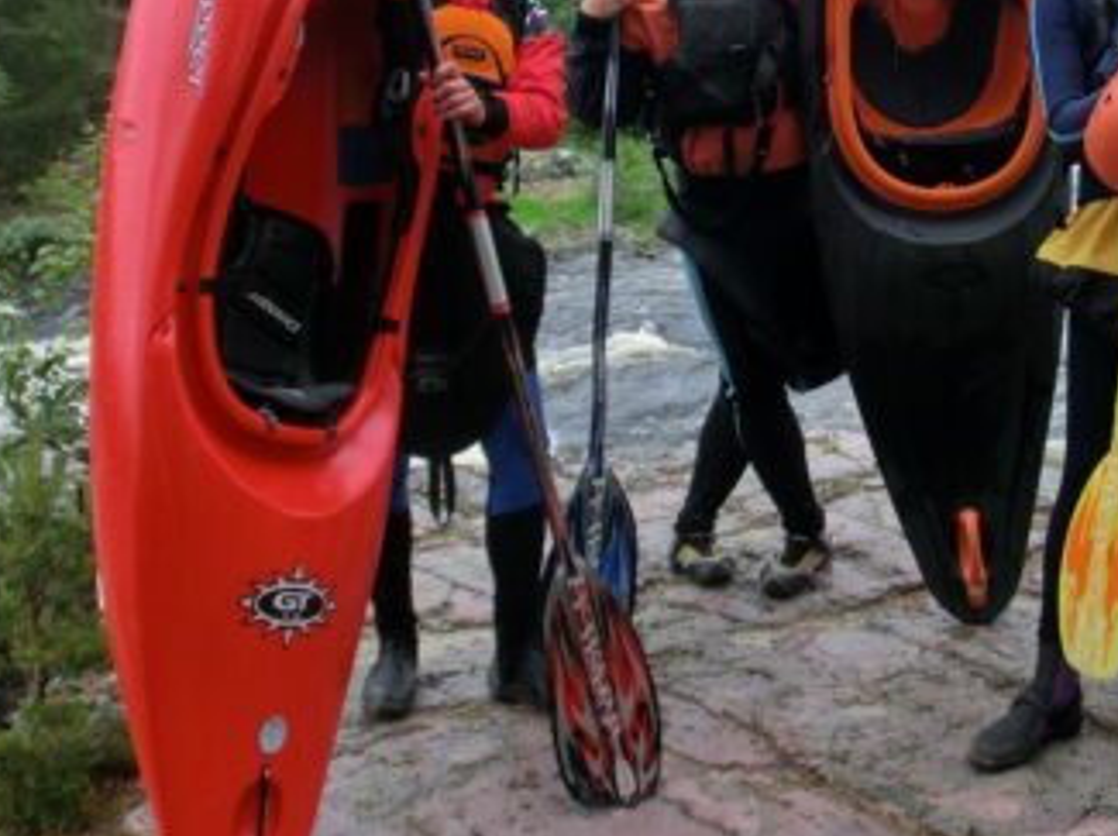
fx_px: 1968
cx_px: 819
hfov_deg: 31.2
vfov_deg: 23.4
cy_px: 103
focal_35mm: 61
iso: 100
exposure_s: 1/320
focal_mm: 5.86
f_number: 3.7
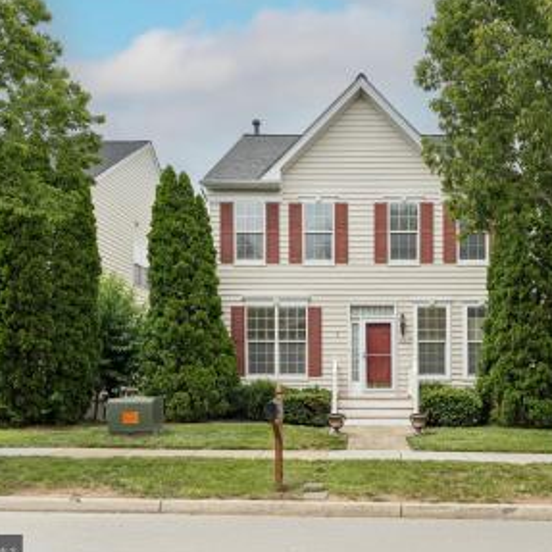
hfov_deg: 50.3
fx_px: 577
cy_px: 277
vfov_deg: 51.1
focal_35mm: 32
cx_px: 362
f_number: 7.1
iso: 1250
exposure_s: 1/3200
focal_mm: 24
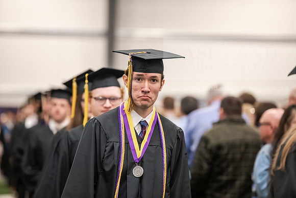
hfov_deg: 11.4
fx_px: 1480
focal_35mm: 180
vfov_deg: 7.6
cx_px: 148
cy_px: 99
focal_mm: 180
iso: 2500
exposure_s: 1/200
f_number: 3.2
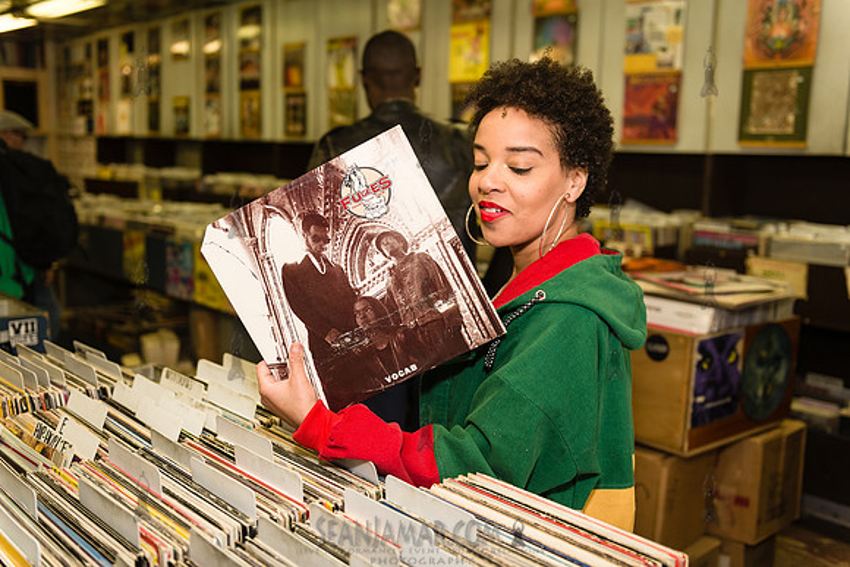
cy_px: 284
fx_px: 850
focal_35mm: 36
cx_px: 425
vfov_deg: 36.9
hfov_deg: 53.1
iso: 640
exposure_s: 1/320
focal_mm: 36
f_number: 2.8
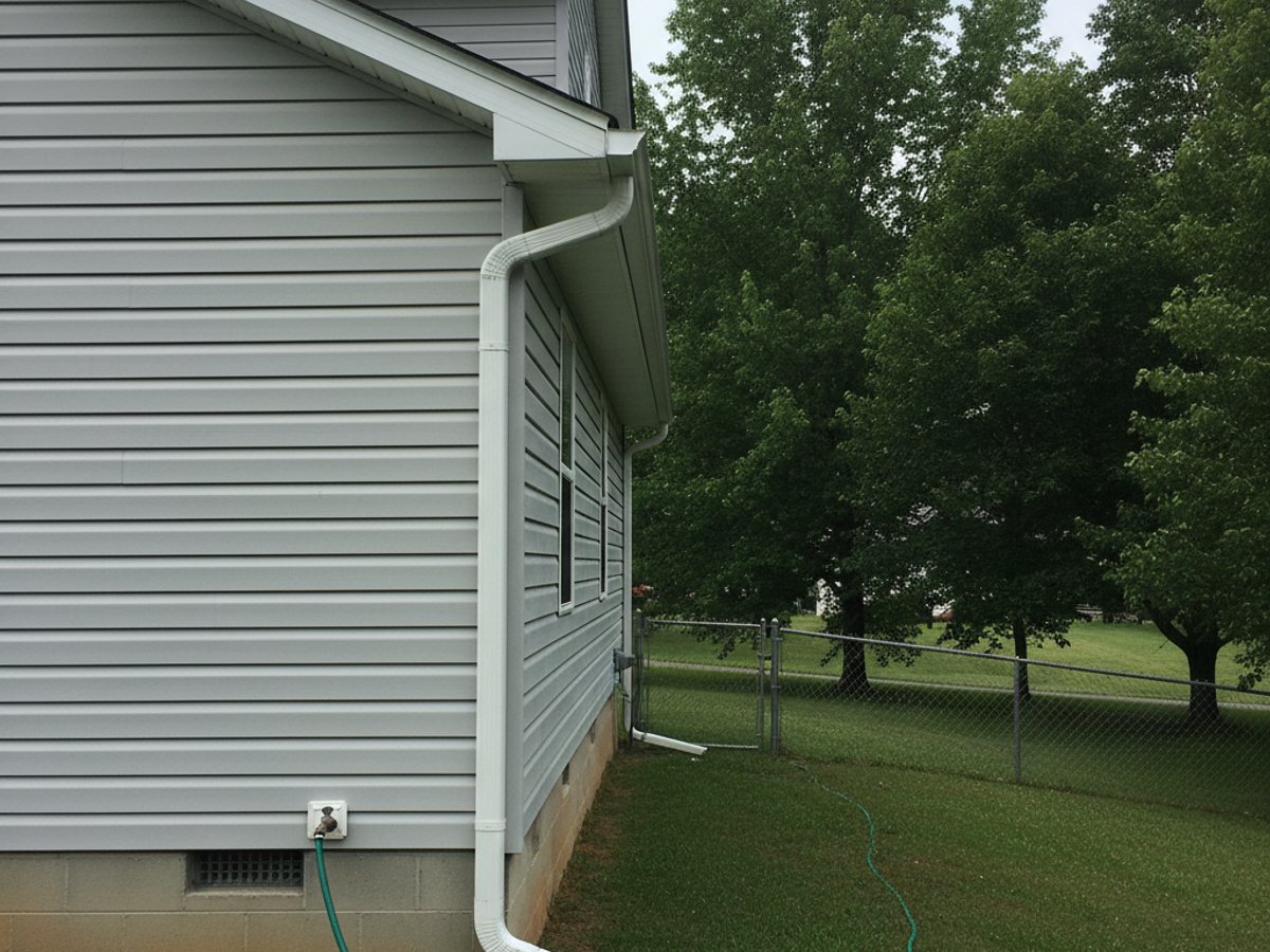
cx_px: 635
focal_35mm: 23
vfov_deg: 58.9
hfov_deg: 73.9
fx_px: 844
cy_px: 476
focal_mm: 6.4
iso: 149
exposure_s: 1/259
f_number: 1.8
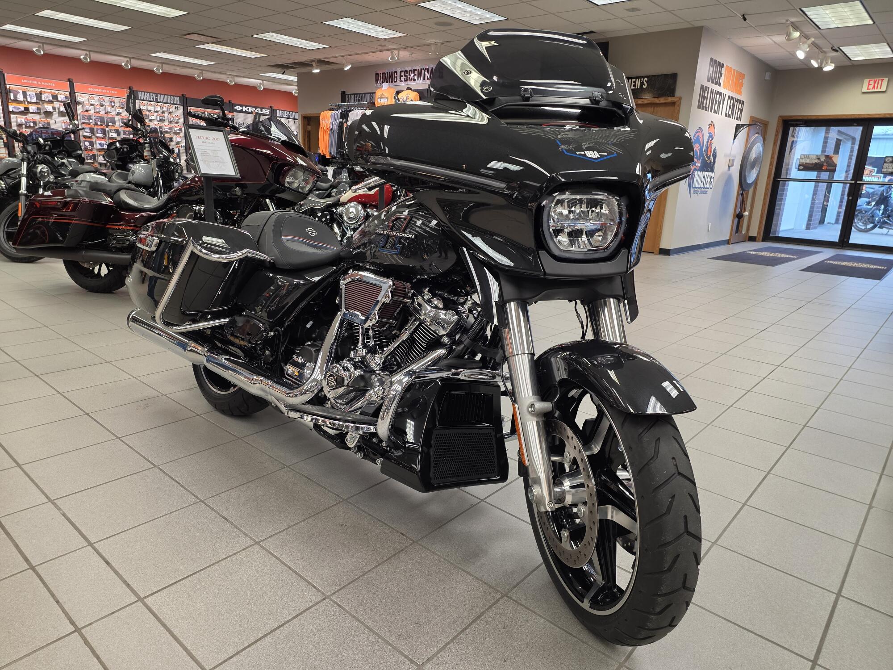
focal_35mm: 23
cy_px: 335
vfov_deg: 58.9
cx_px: 446
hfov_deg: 73.9
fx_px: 593
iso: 200
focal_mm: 6.25
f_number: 1.7
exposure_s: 1/120
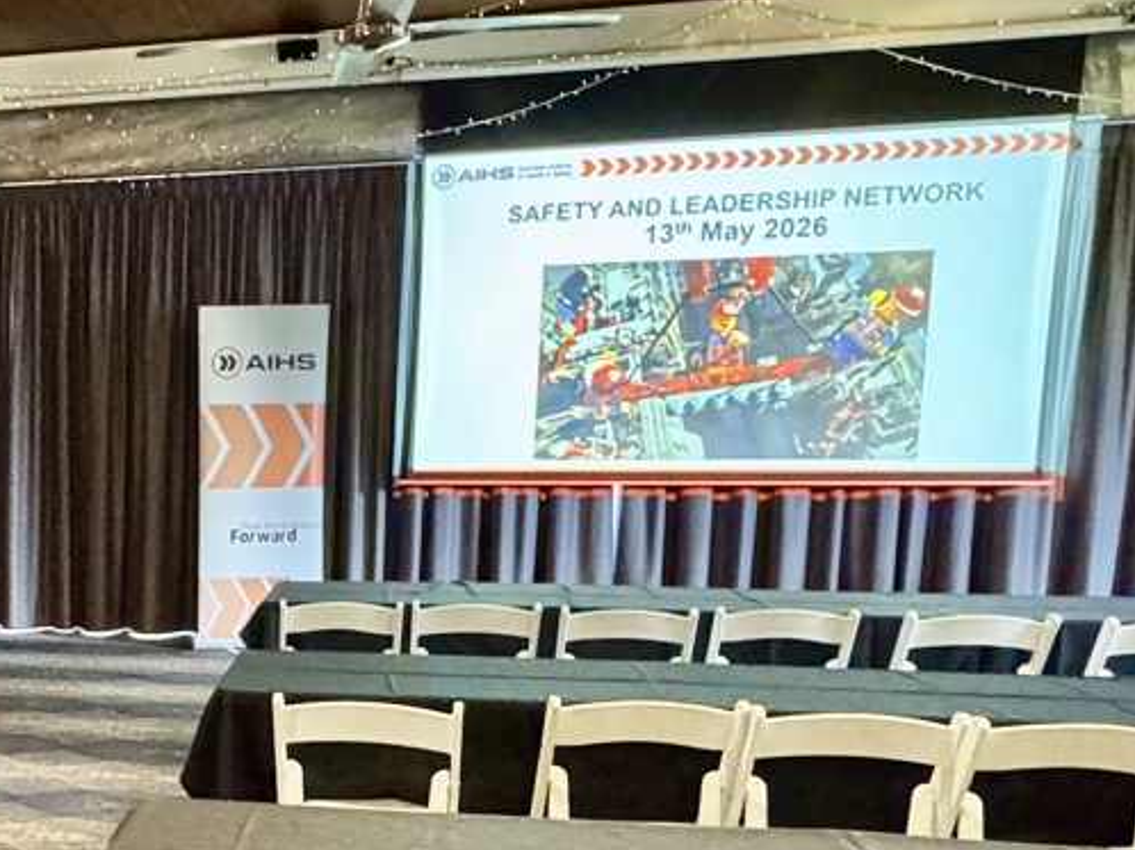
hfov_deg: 37.2
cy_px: 656
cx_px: -27
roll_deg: +0.6
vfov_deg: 31.5
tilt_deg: -8.7
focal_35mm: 45
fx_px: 1475
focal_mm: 2.22
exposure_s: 1/33
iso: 1250
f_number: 2.2
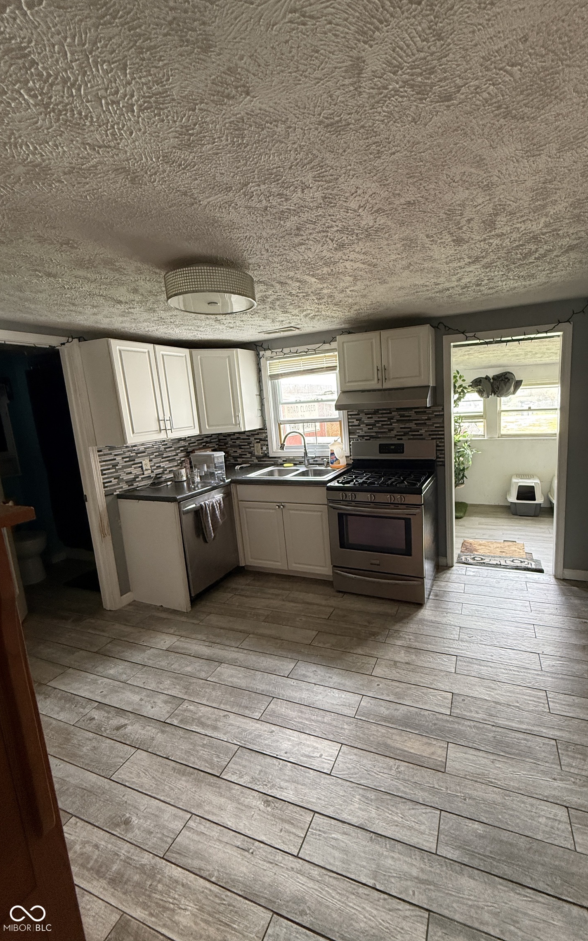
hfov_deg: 74.1
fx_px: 384
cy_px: 467
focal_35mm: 15
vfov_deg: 101.5
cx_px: 347
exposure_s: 1/65
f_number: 2.2
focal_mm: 2.22
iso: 320
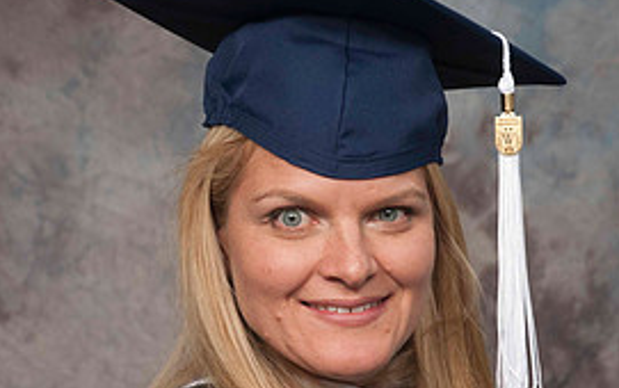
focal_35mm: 190
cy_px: 317
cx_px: 314
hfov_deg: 11.0
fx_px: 3209
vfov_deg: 6.9
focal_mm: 75
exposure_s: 1/60
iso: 200
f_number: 5.6
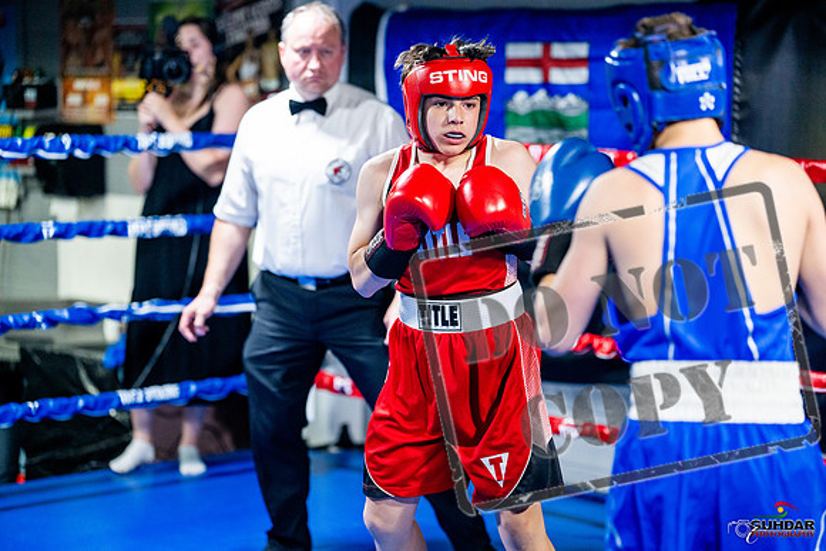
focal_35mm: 90
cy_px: 276
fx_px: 2065
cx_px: 413
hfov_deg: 22.6
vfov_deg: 15.2
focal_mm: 90
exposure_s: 1/1000
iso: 4000
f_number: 2
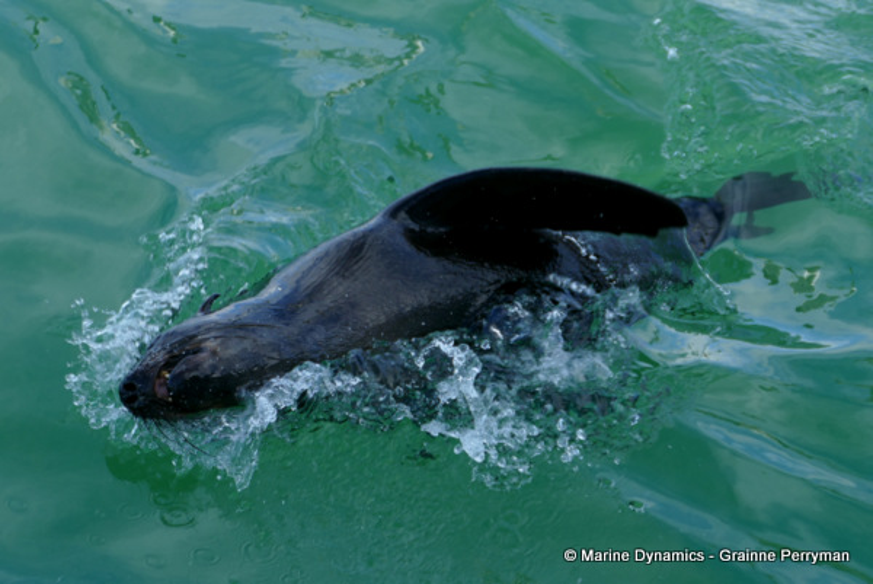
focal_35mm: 160
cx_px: 436
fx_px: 3883
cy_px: 292
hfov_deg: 12.8
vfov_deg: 8.6
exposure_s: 1/400
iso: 125
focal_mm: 58.01
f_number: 3.9
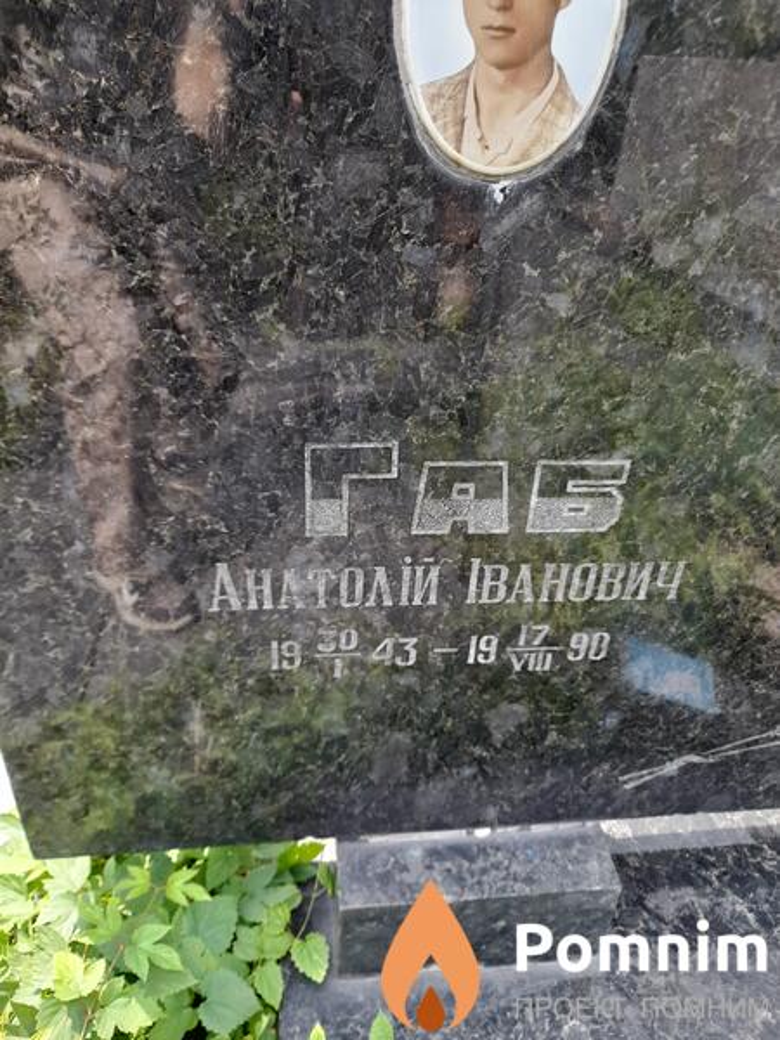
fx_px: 751
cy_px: 520
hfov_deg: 54.9
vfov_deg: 69.4
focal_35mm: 25
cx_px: 390
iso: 25
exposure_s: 1/50
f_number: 2
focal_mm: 4.6
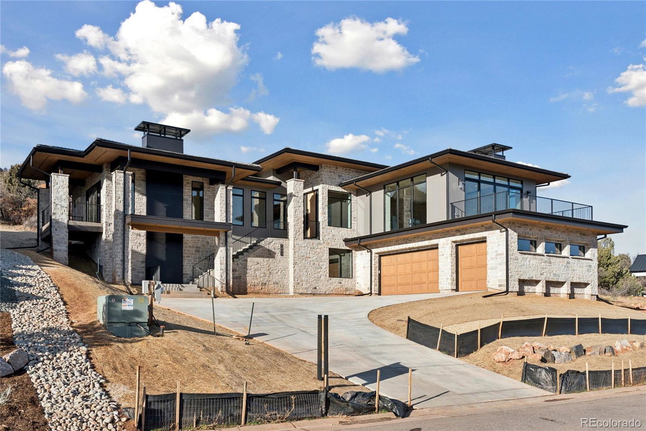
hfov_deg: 58.7
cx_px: 323
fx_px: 574
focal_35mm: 32
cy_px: 216
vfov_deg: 41.1
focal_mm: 32
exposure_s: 1/1250
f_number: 8
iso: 400
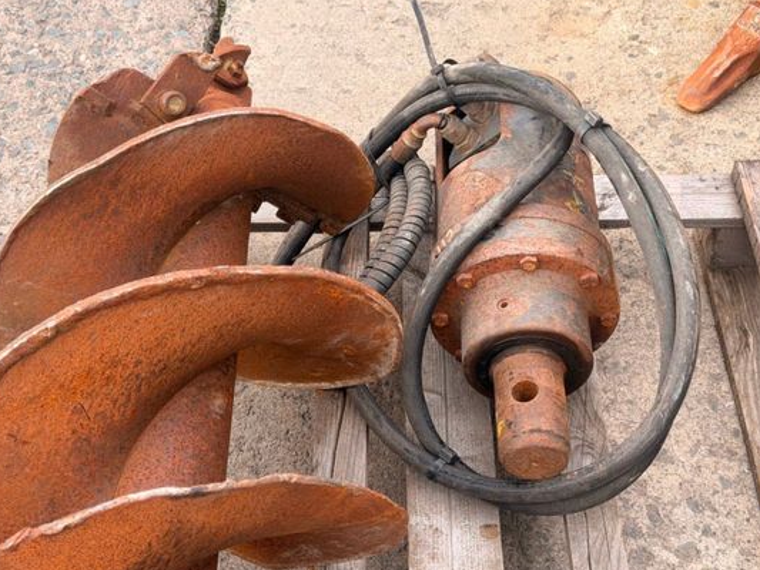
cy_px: 261
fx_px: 1186
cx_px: 341
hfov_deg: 35.5
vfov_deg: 27.0
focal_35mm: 54
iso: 80
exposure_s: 1/384
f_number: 1.78
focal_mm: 6.76
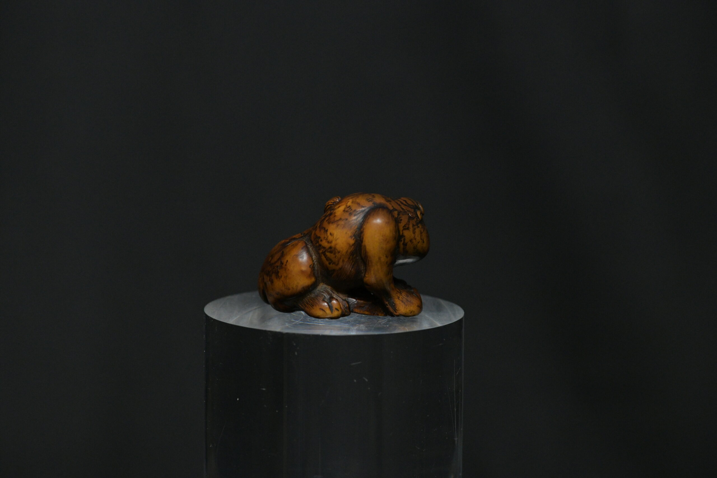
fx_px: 2091
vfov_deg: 13.0
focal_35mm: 105
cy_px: 239
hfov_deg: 19.5
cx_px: 358
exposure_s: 1/125
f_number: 10
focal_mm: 105
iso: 4500
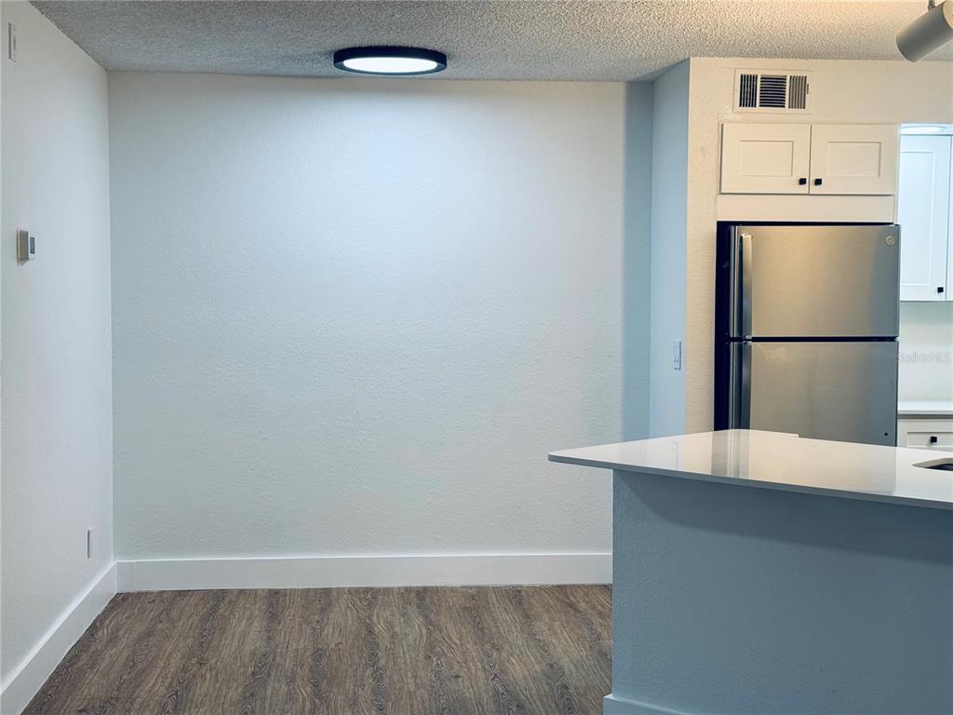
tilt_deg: -3.2
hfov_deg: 39.7
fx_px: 1321
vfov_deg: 30.3
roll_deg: -0.3
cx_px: 476
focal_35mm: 48
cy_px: 358
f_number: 1.78
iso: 64
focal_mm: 6.76
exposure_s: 1/120
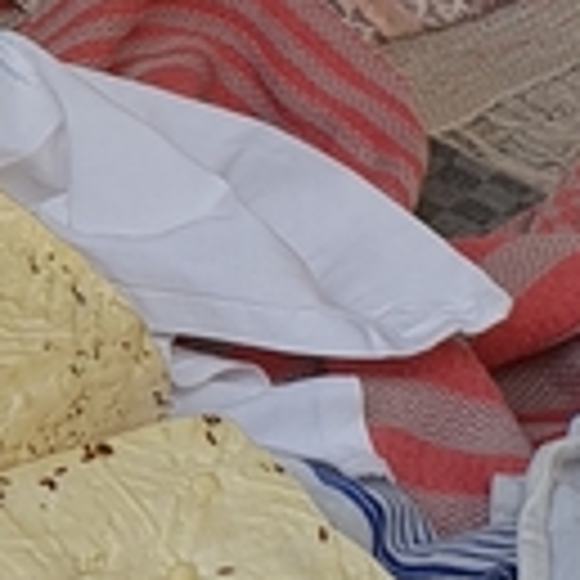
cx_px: -441
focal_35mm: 213
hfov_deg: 8.0
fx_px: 4038
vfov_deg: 8.1
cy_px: -99
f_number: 2.4
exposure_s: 1/475
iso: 50
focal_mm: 4.3
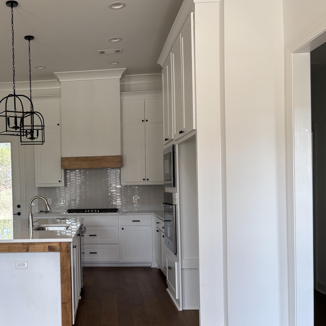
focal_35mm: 39
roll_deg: +0.4
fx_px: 416
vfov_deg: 42.6
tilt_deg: -1.9
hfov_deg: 40.8
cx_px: 60
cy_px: 194
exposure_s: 1/120
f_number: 1.6
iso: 50
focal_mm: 5.96
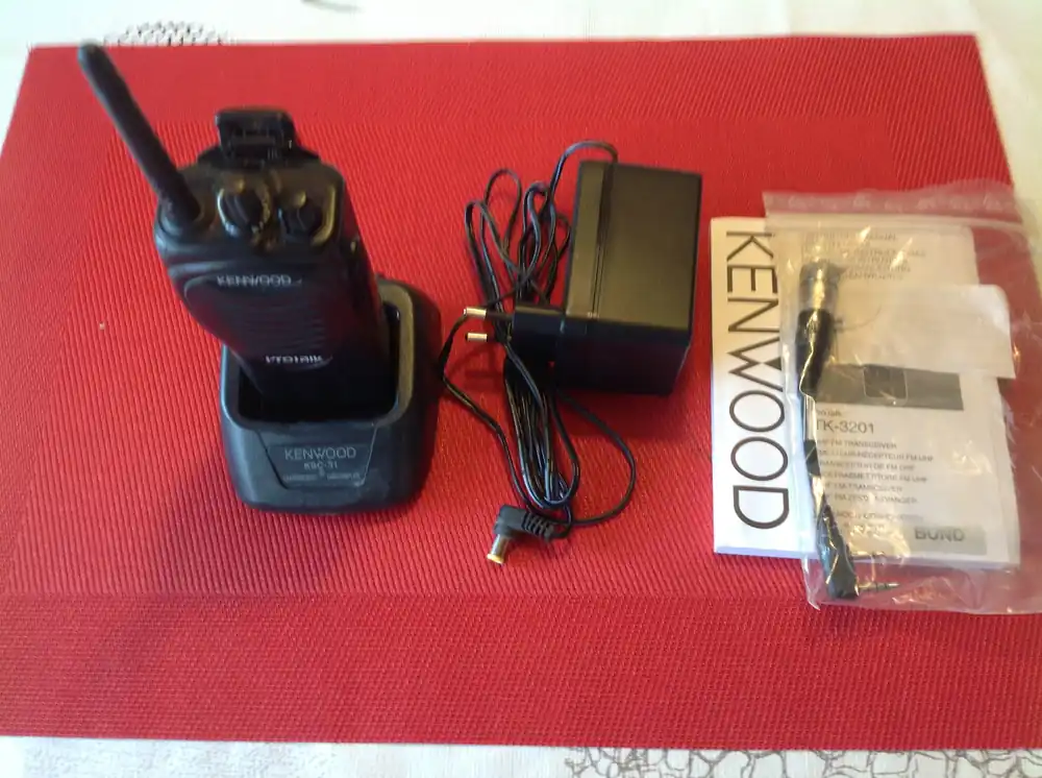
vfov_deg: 40.6
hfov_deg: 52.7
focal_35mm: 35
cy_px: 389
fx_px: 1052
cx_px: 521
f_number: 2.4
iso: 64
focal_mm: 4.28
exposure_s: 1/20
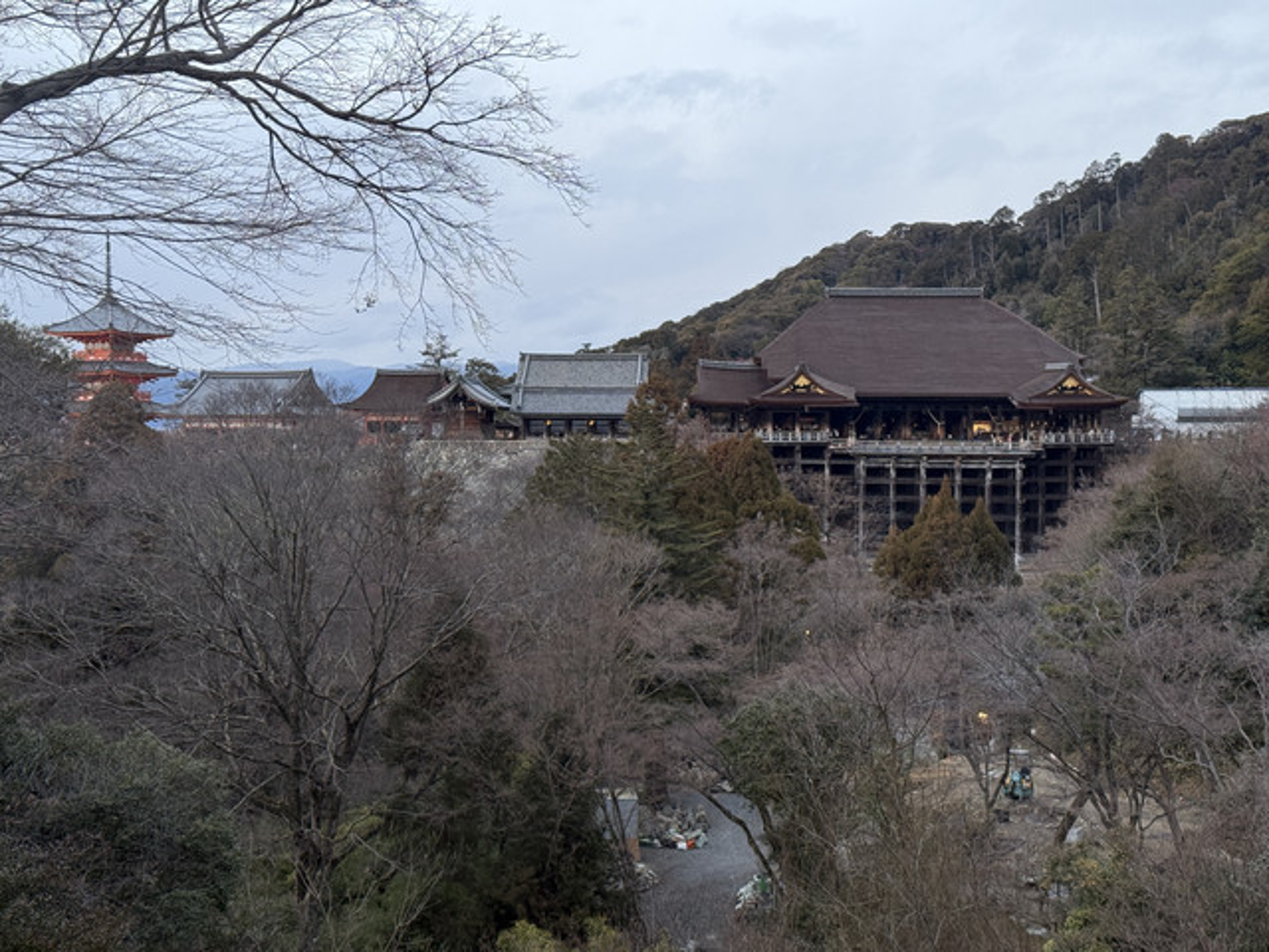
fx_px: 1760
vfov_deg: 30.3
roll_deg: -0.1
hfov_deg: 39.7
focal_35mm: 48
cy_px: 476
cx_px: 634
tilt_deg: -1.6
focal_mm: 6.76
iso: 100
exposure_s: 1/60
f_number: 1.78
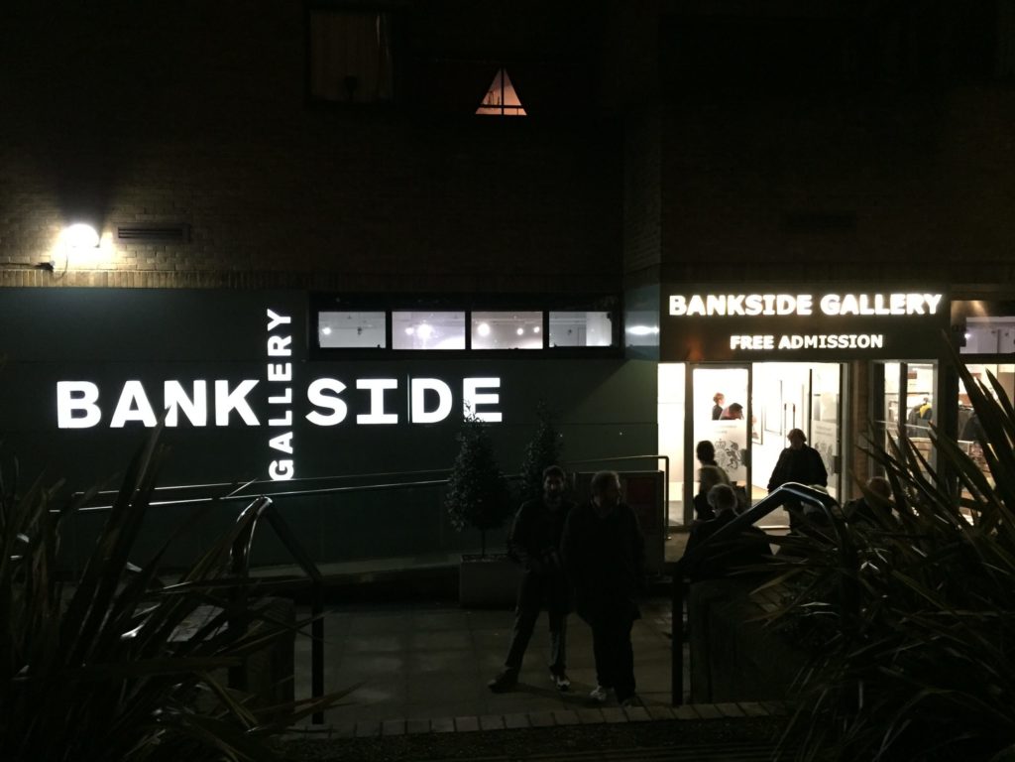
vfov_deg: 48.2
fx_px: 850
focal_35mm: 29
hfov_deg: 61.7
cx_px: 508
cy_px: 381
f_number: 2.2
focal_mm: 4.15
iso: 250
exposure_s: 1/17
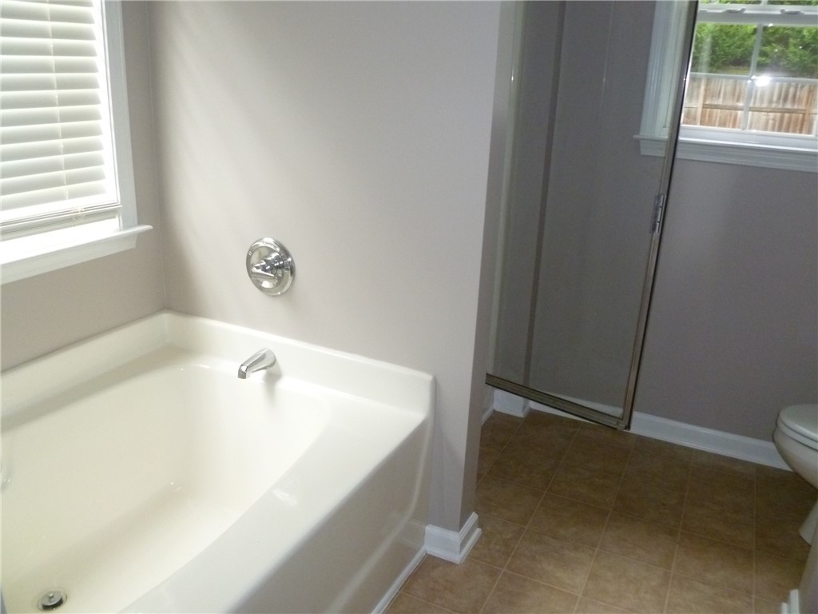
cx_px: 409
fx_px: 662
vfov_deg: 49.7
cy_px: 307
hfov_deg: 63.4
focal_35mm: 28
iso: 400
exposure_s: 1/125
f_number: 3.3
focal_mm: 5
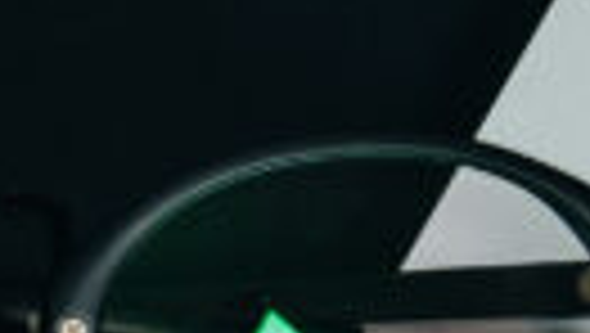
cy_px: 650
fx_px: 6797
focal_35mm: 434
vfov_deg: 2.8
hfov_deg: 4.9
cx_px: -198
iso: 200
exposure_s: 1/250
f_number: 7.1
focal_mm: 35
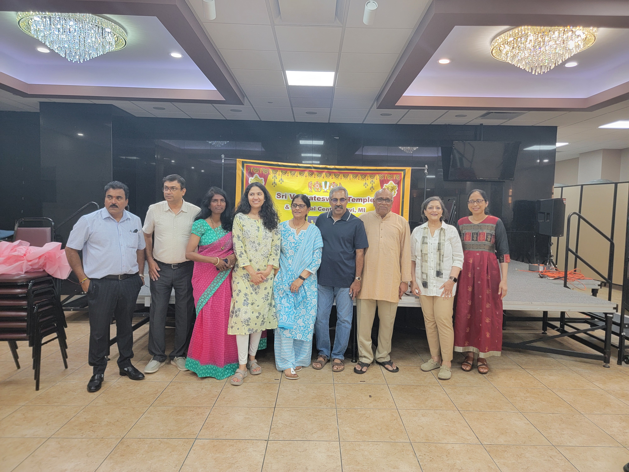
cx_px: 314
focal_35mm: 24
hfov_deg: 71.6
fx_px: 436
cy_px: 236
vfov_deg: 56.8
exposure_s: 1/120
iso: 250
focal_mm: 6.7
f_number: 1.8
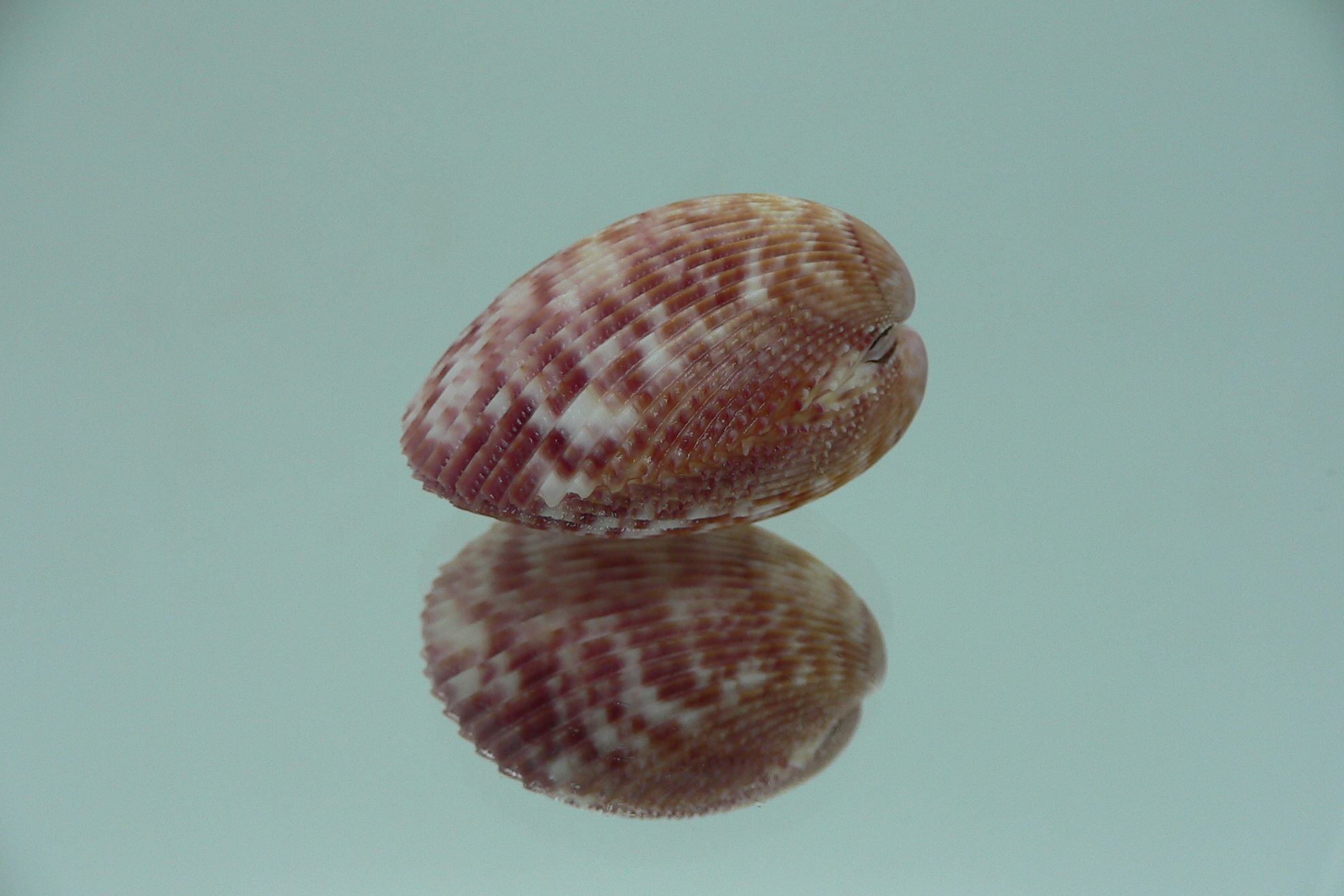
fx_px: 1381
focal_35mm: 37
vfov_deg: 35.9
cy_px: 469
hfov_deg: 51.9
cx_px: 664
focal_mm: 4.6
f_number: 2.8
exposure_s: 1/60
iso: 80
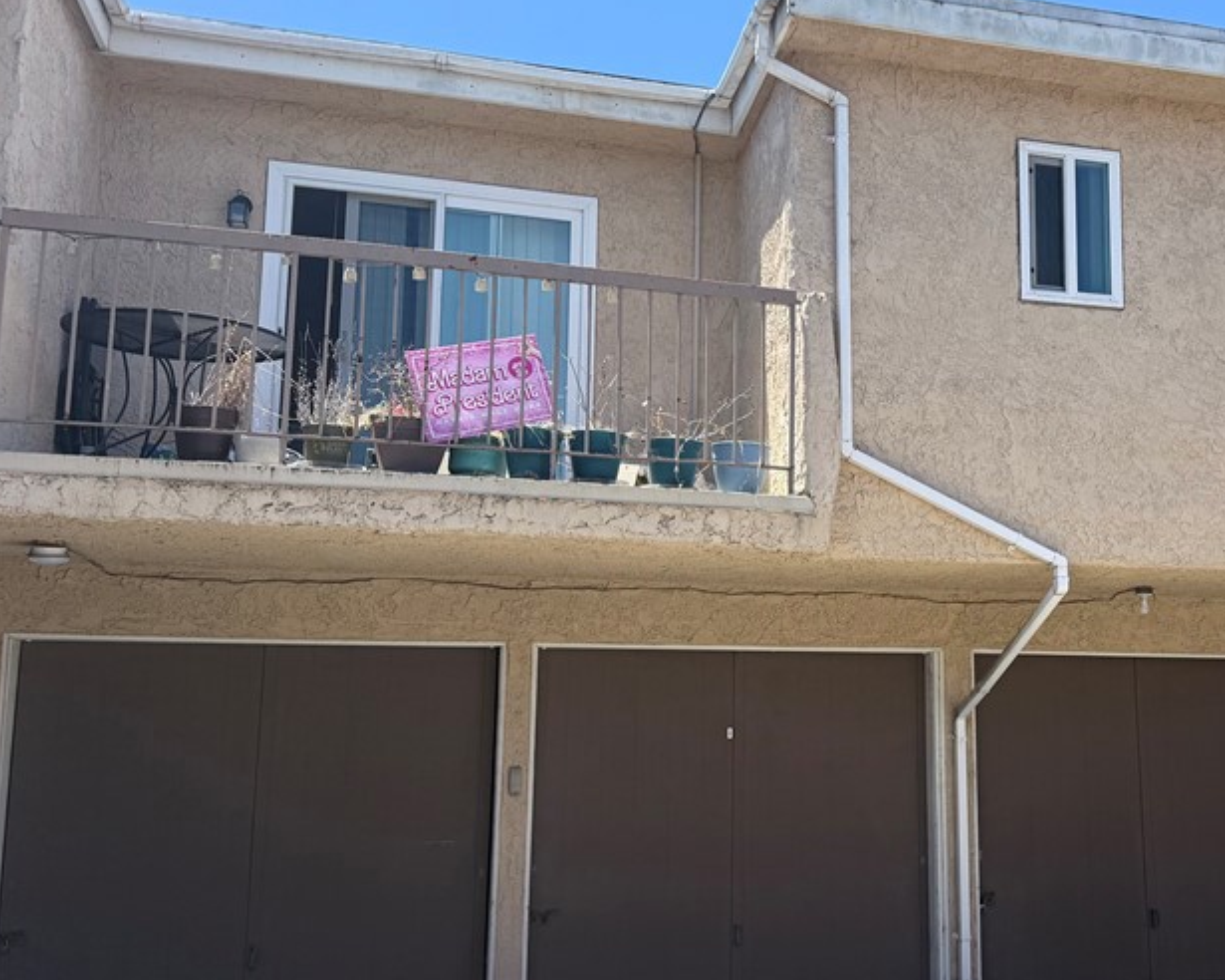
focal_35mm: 39
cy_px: 534
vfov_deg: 38.2
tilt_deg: +9.2
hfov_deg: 45.6
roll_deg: +0.4
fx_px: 1414
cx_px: 886
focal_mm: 6.76
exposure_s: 1/2703
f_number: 1.78
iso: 80
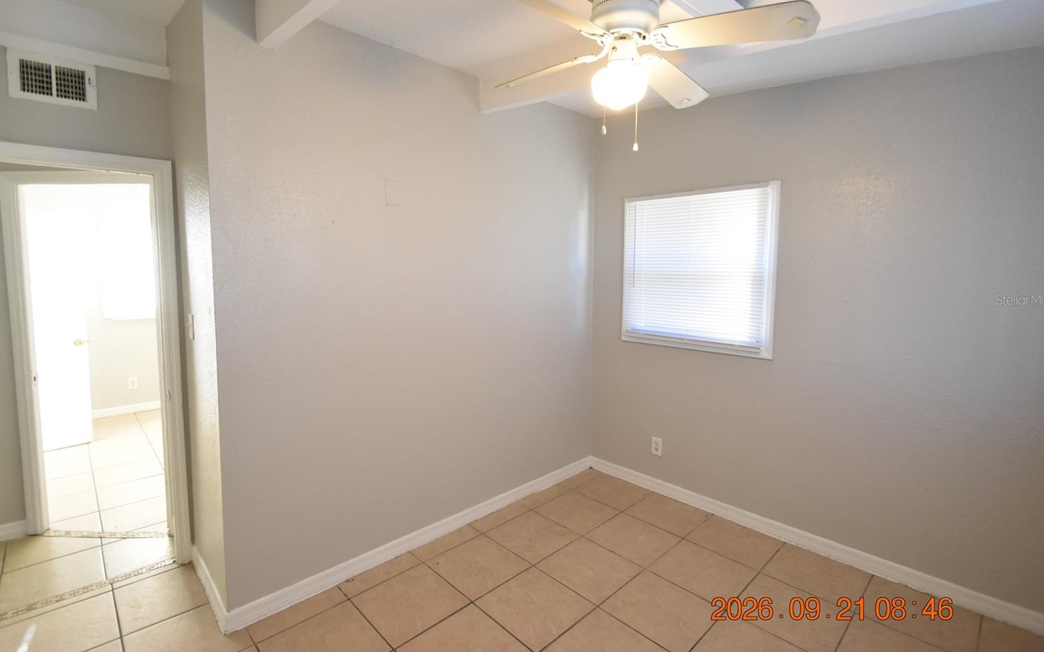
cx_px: 510
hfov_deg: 97.8
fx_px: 455
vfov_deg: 71.1
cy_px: 300
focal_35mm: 16
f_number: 3.5
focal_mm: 10
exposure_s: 1/60
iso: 1250
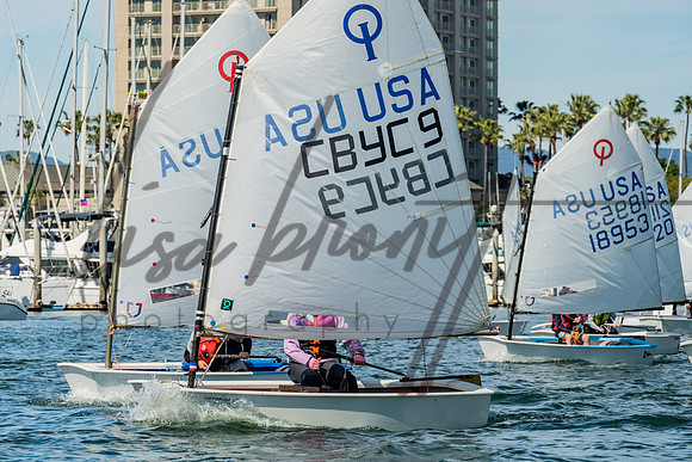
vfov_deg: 7.0
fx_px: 3769
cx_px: 193
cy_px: 229
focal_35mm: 196
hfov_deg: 10.5
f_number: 10
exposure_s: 1/500
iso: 250
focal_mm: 135
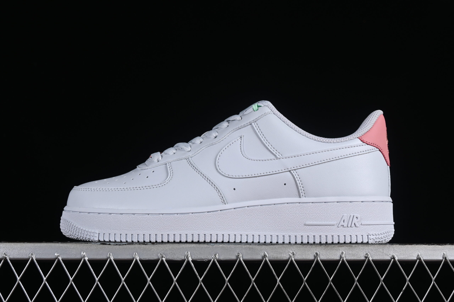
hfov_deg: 27.0
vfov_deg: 18.2
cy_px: 151
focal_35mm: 75
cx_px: 227
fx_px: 946
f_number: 8
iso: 160
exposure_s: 1/125
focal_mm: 50
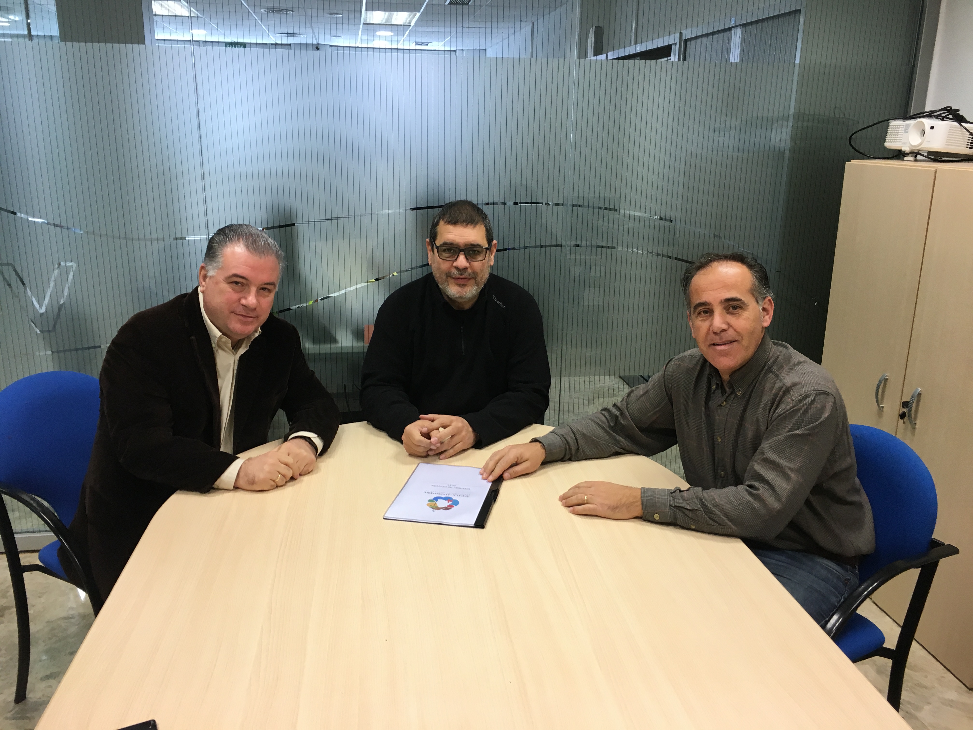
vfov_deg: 48.2
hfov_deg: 61.7
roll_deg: -0.6
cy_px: 365
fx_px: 815
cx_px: 486
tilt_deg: -16.1
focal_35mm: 29
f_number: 2.2
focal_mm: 4.15
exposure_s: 1/33
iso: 40
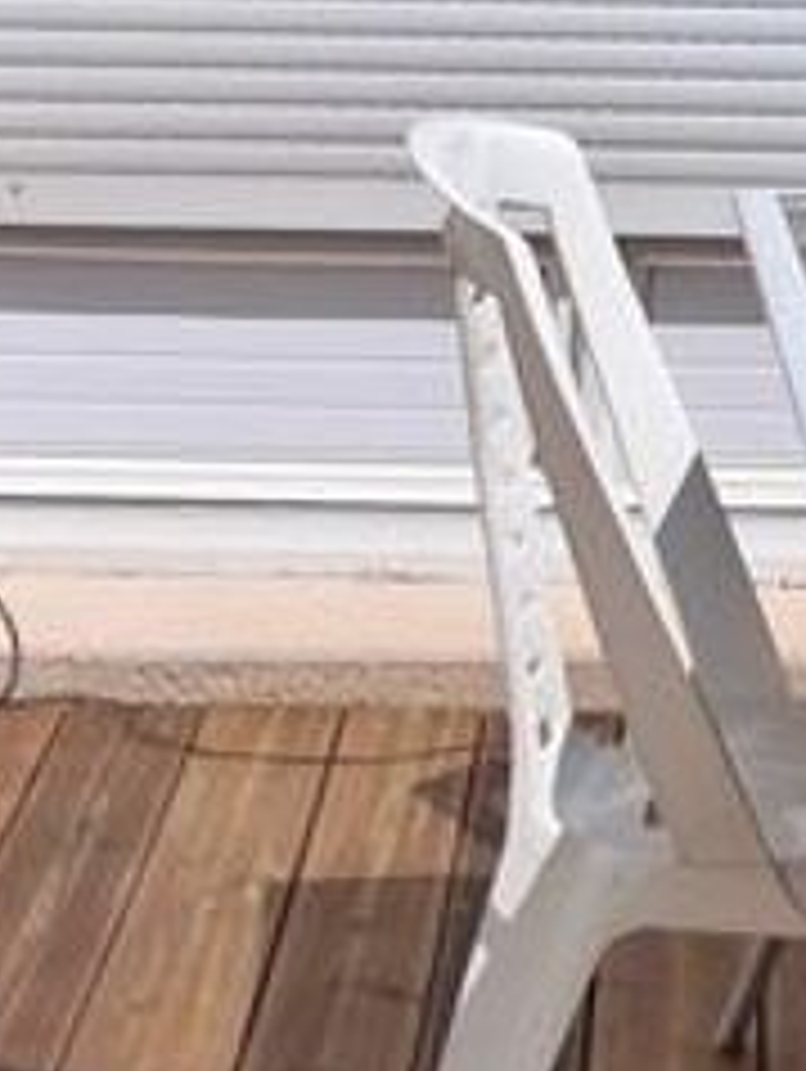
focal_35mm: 151
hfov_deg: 9.7
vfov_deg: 11.8
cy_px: -988
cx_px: 991
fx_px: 4679
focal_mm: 4
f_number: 1.8
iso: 25
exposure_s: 1/1255
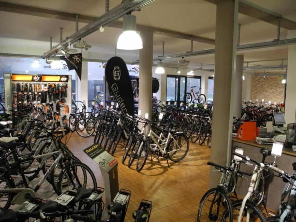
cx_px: 148
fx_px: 239
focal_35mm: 28
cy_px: 111
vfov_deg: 49.7
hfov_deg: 63.4
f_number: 2.8
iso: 160
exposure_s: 1/30
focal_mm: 6
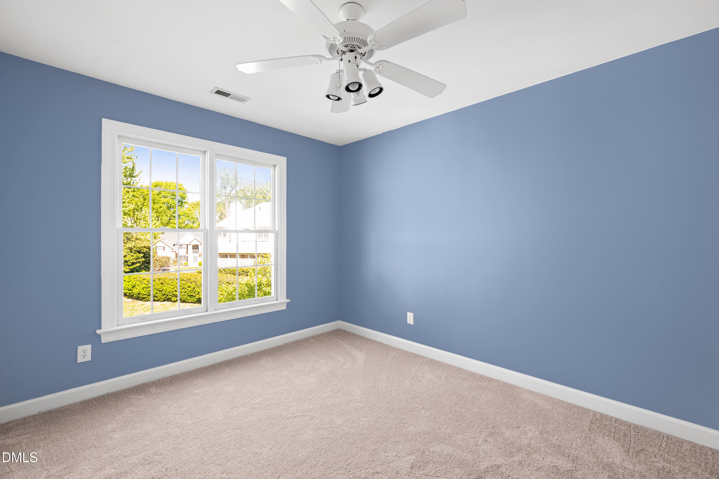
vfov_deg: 75.4
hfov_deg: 98.6
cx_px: 360
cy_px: 240
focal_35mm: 16
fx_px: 309
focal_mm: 15.5
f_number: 8
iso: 640
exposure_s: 1/30
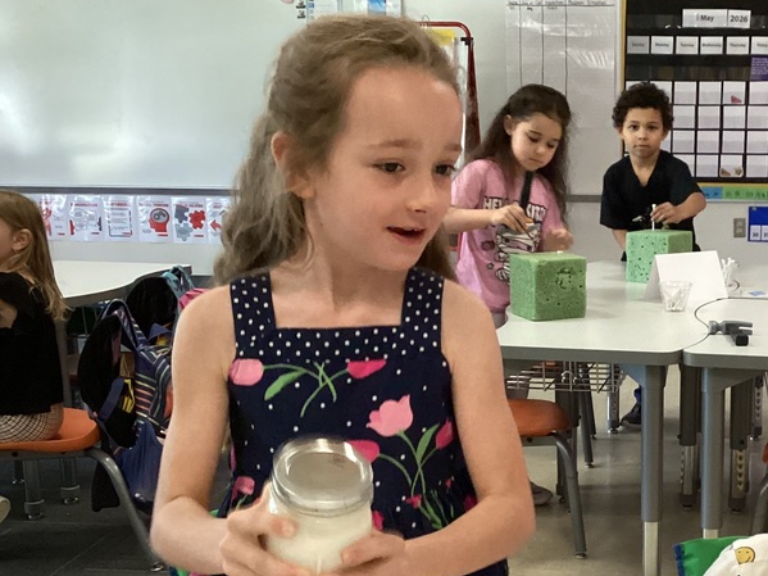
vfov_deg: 27.4
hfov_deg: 34.9
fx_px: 1176
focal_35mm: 53
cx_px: 627
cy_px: 377
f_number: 2.4
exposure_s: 1/40
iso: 320
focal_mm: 3.3
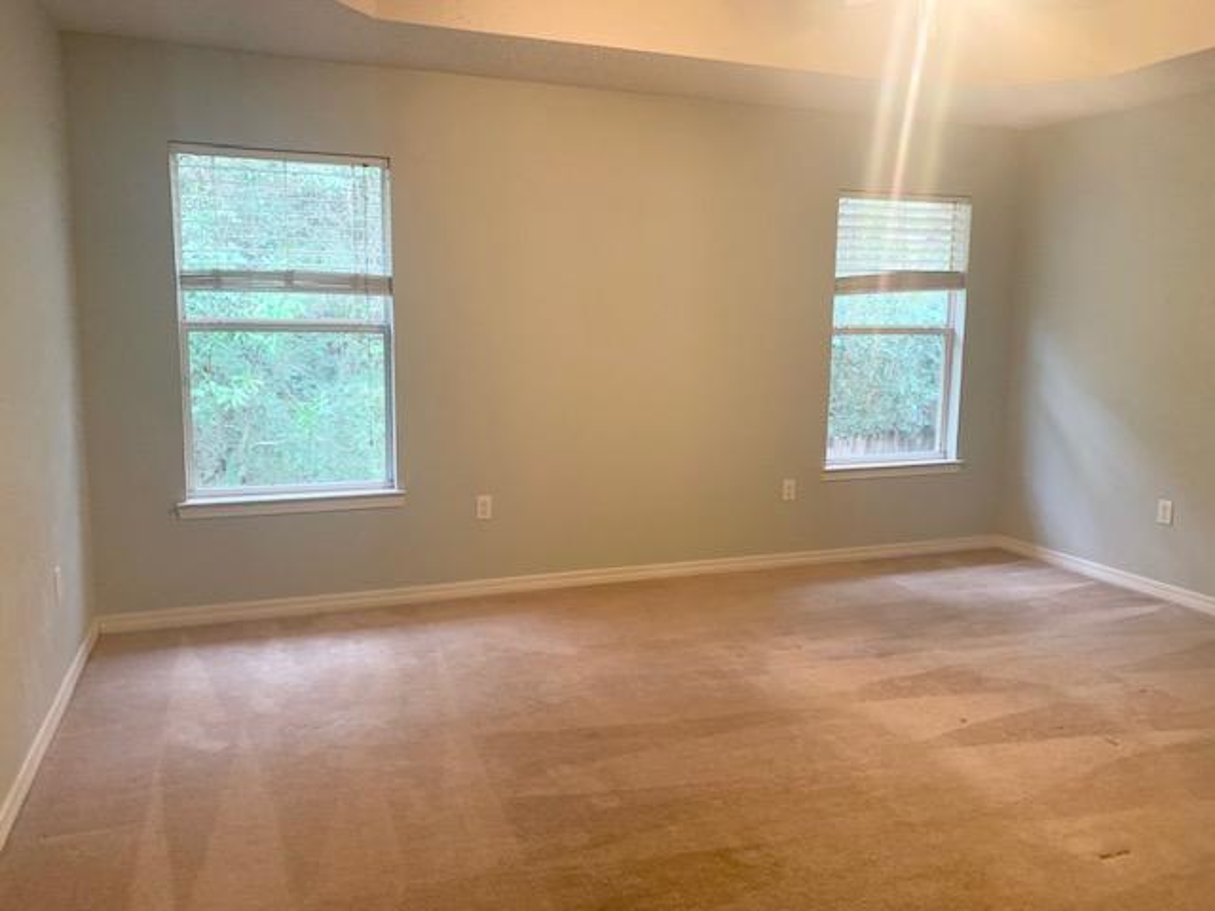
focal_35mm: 26
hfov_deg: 67.3
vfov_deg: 53.1
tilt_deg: -8.5
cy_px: 456
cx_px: 608
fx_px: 913
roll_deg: -1.4
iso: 250
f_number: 1.8
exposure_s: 1/40
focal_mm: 4.25
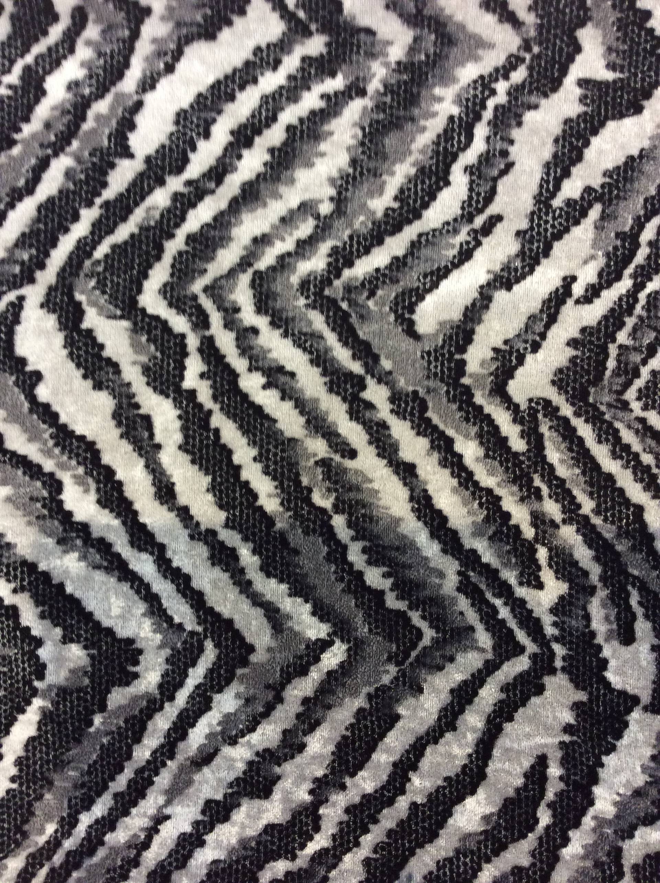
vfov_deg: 56.9
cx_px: 330
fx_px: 816
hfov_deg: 44.1
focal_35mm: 32
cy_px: 442
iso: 80
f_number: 2.4
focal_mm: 3.3
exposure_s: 1/24
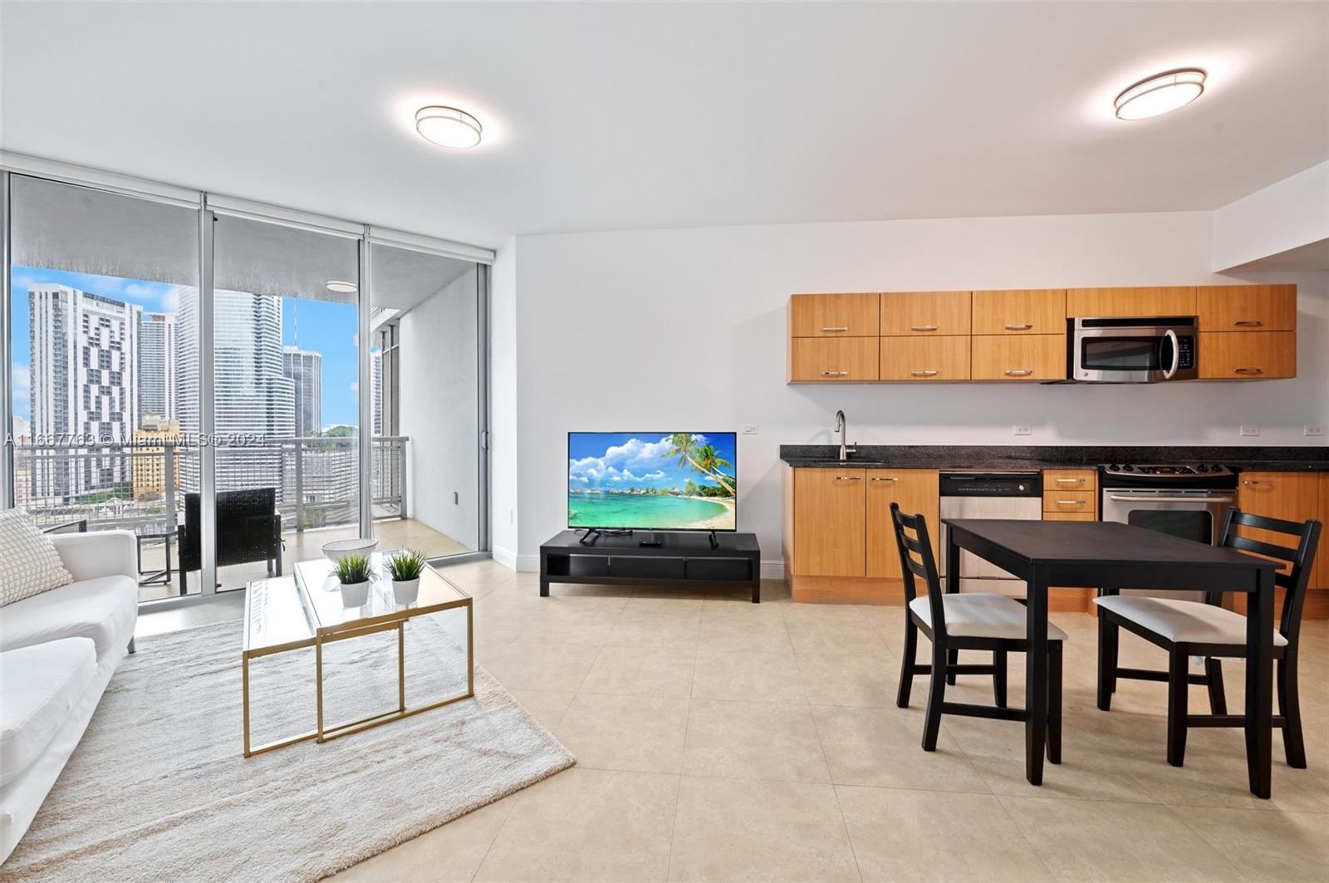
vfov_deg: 81.1
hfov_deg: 104.3
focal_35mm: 14
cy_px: 442
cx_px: 664
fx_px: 516
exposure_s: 1/4
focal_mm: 14
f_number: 8
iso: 200
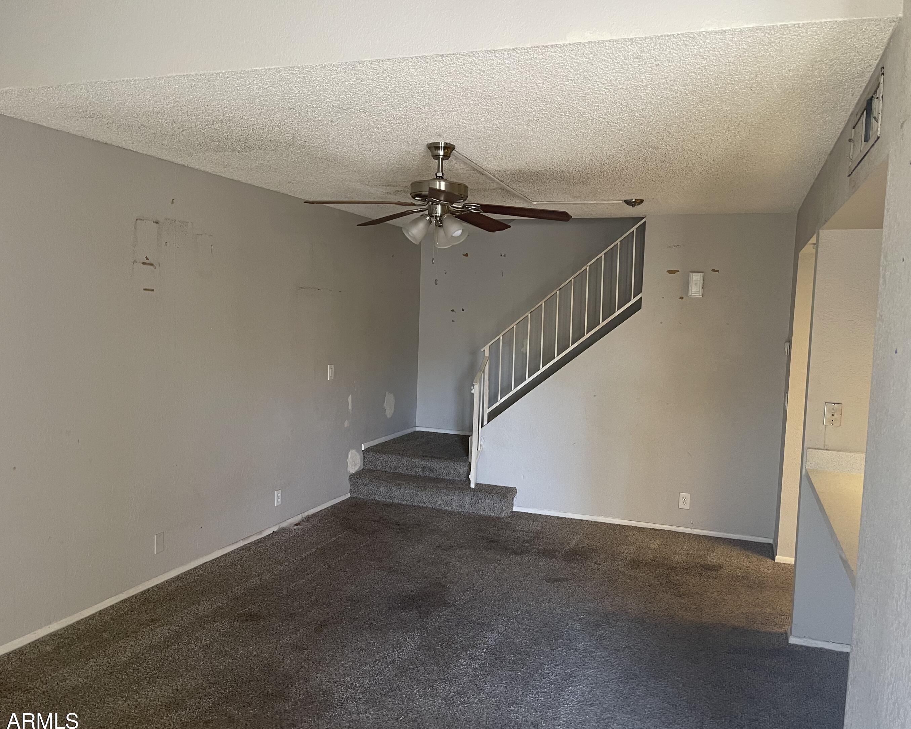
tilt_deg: -4.8
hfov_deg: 64.1
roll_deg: -2.2
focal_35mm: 27
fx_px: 728
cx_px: 456
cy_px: 378
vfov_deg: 53.2
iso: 200
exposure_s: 1/60
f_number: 1.6
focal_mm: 5.1
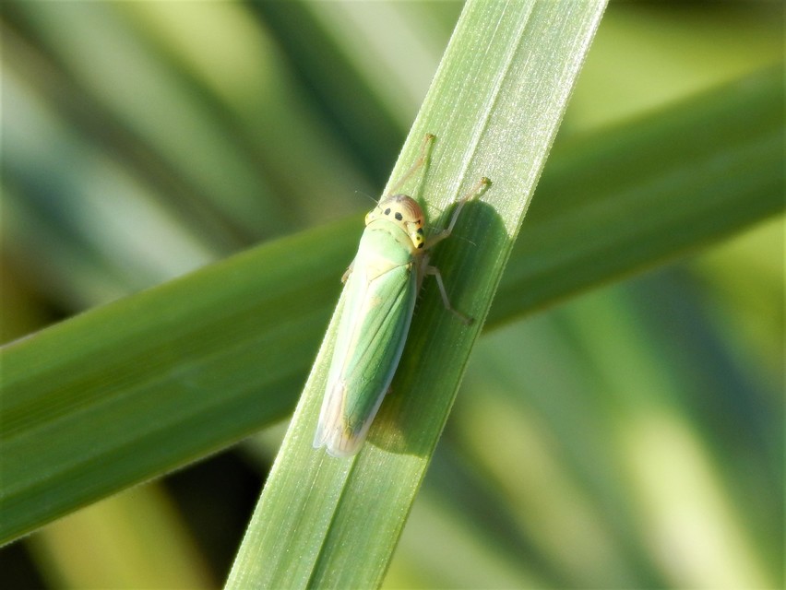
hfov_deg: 8.5
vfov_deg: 6.4
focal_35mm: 232
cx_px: 393
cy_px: 295
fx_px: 5271
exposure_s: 1/160
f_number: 5.6
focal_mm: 41.7
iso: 125
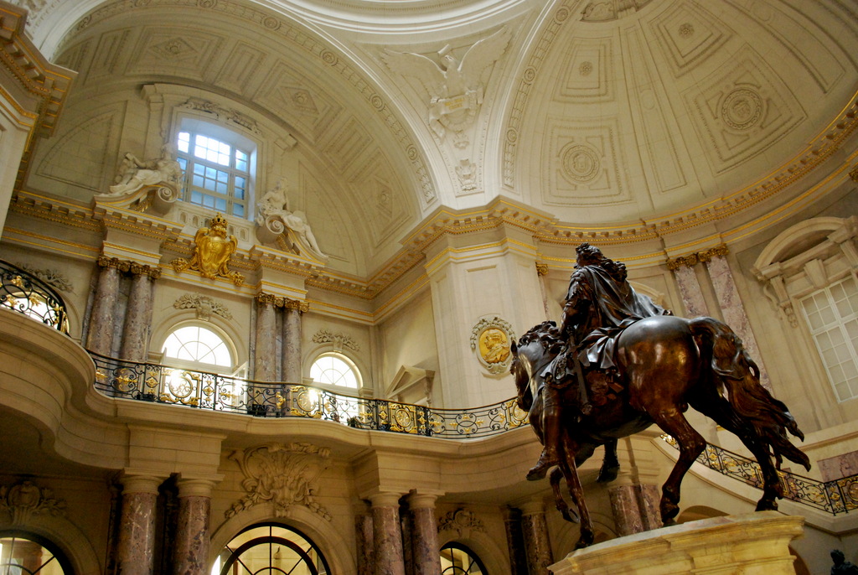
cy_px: 288
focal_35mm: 27
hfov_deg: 67.3
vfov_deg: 48.1
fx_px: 644
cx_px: 429
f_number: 3.5
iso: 1600
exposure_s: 1/20
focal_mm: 18
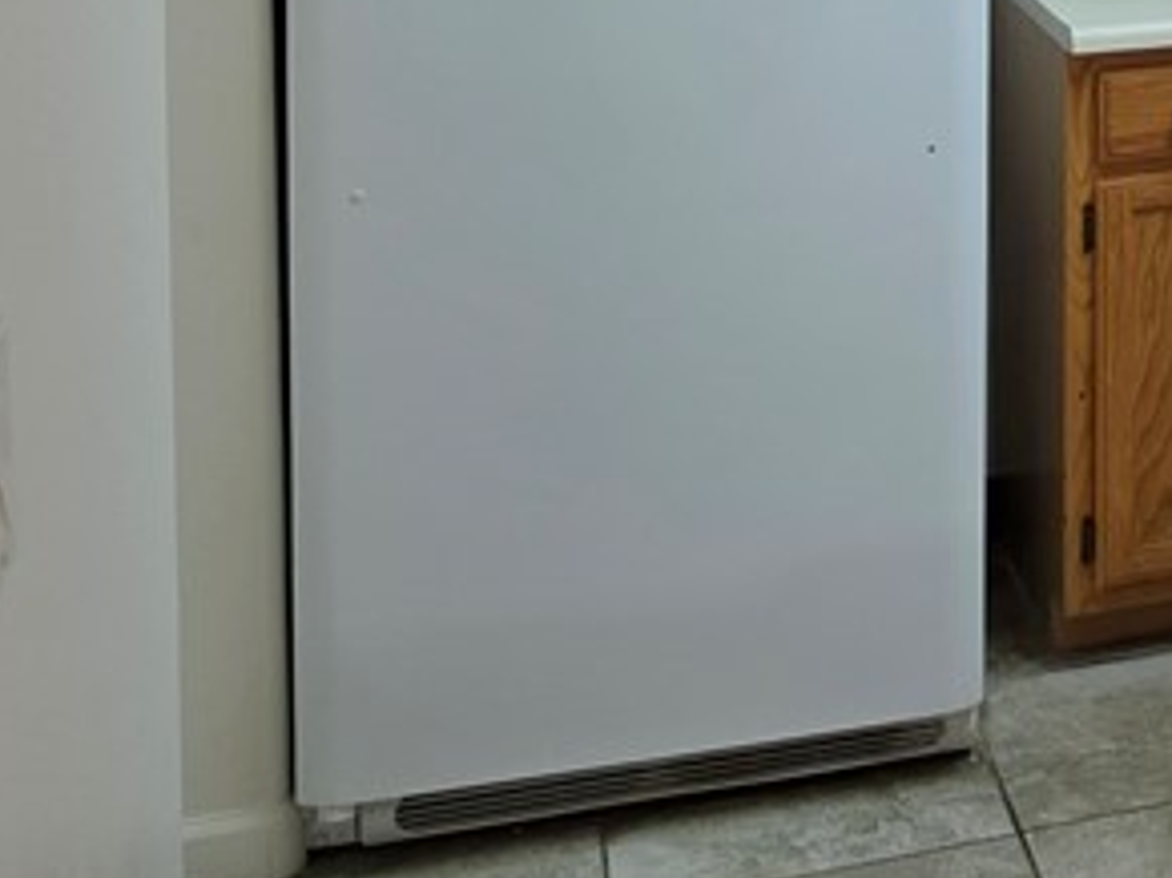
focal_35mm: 81
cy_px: -423
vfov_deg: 16.6
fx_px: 2741
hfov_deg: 20.1
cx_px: 1853
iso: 200
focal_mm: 6.5
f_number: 1.4
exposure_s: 1/120
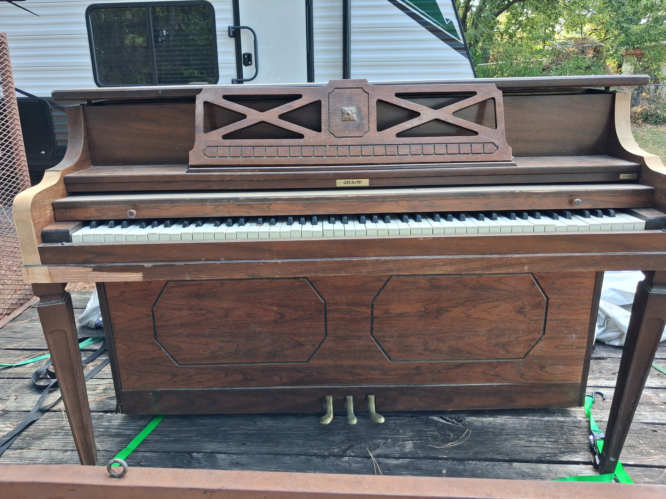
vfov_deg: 51.4
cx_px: 333
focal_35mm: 27
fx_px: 519
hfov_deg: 65.3
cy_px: 250
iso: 100
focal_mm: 4
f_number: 1.8
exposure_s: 1/120
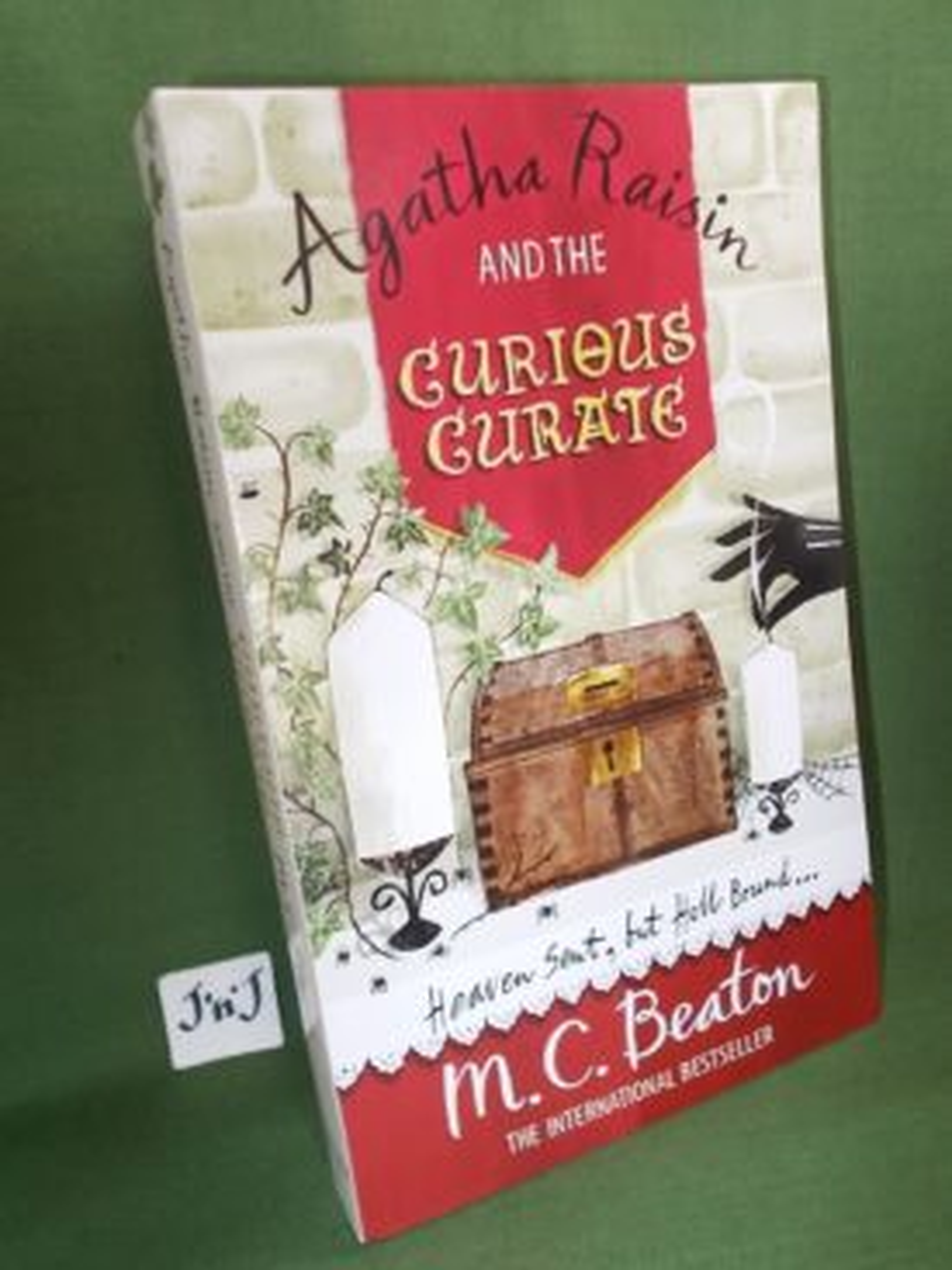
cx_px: 476
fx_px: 1101
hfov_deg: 46.8
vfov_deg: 60.0
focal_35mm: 30
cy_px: 635
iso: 200
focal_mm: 5.3
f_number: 3.4
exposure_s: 1/25
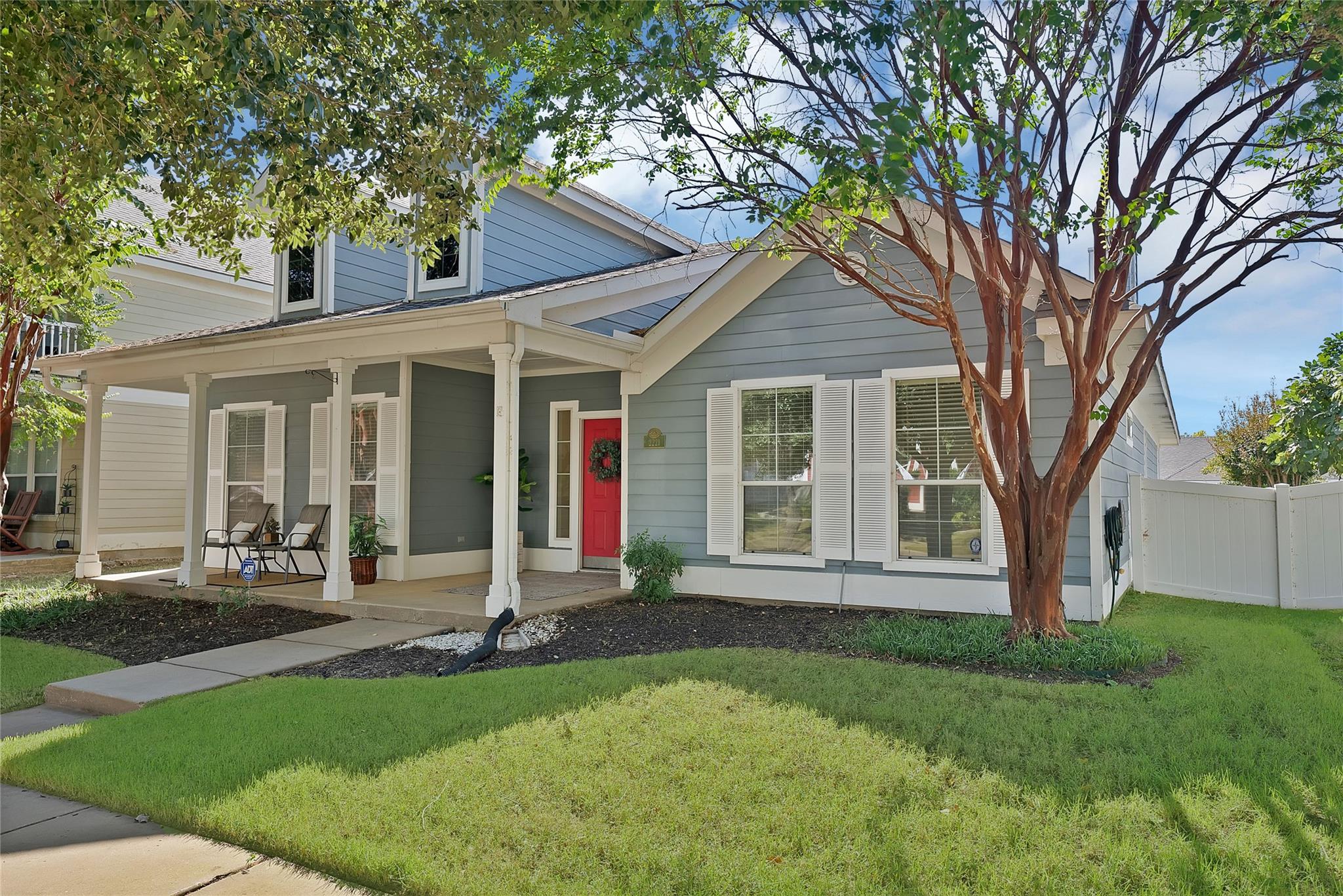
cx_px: 672
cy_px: 448
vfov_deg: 53.2
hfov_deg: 73.7
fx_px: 896
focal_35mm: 24
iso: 640
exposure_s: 1/50
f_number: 8
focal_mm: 24
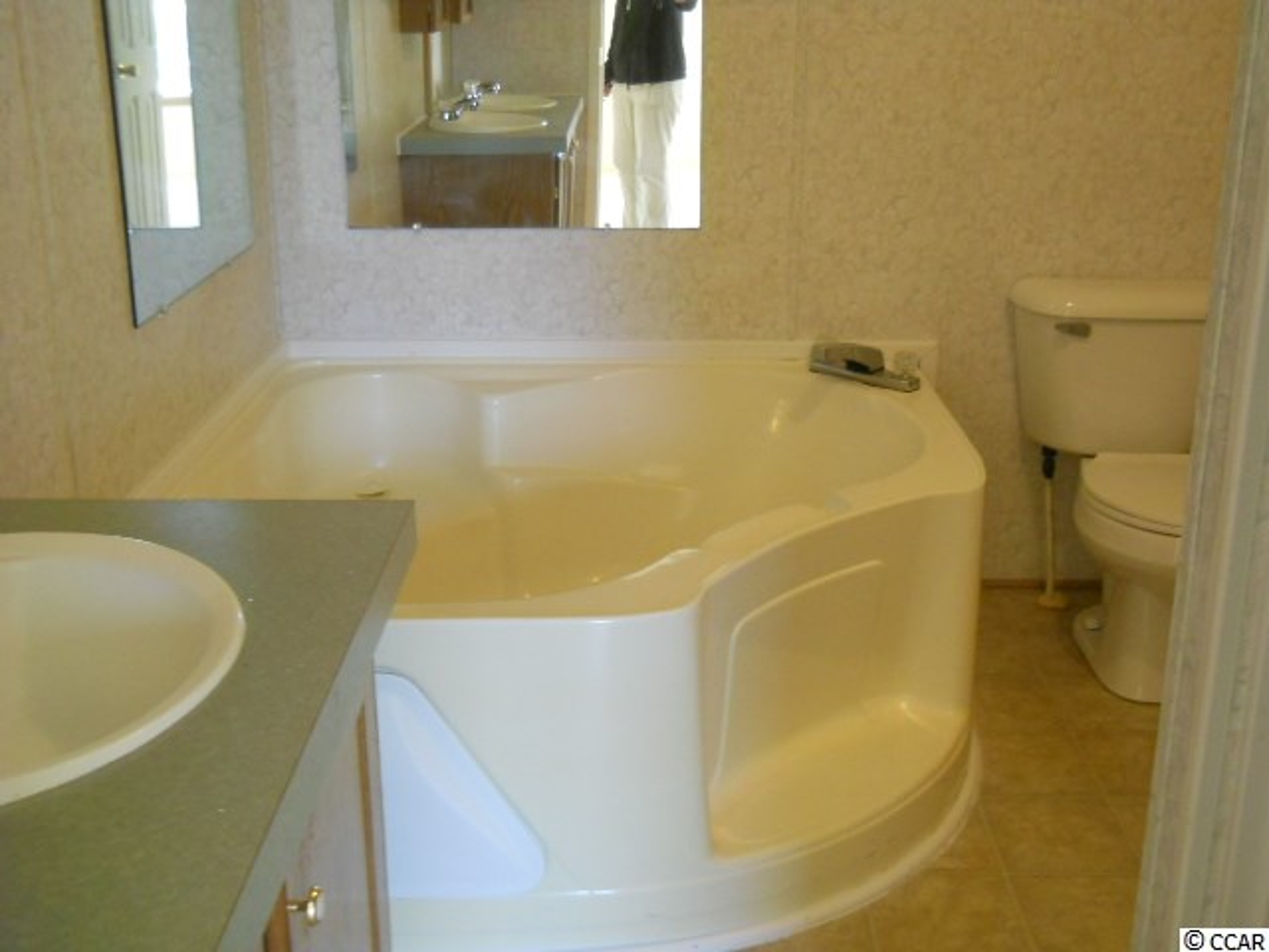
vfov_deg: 35.1
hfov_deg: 45.8
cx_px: 634
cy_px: 476
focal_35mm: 41
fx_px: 1503
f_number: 3.1
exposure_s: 1/30
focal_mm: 6.72
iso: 400
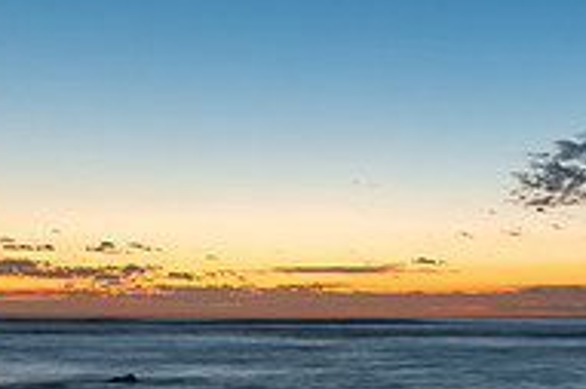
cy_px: 458
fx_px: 1220
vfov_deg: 17.4
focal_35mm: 75
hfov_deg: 25.9
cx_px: 552
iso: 250
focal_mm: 24
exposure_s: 8
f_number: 7.1
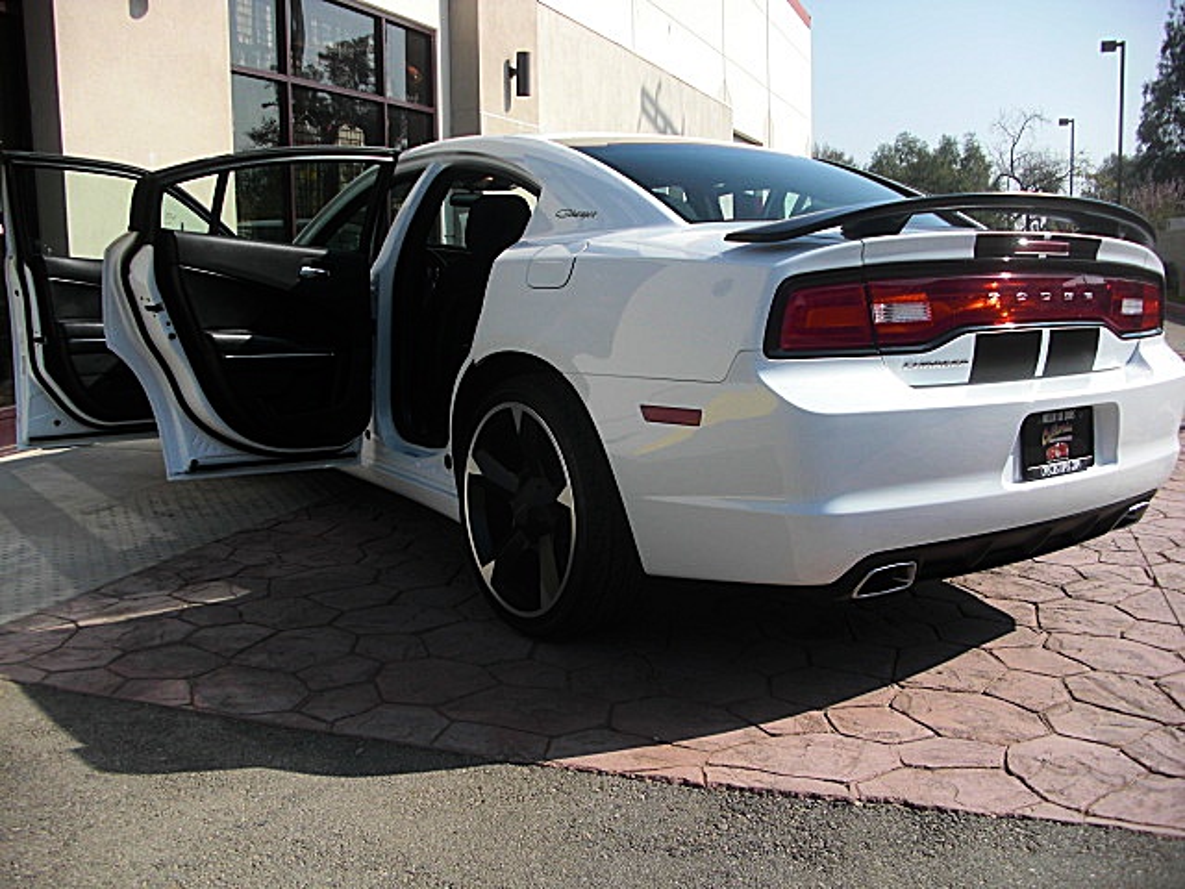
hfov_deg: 51.4
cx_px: 592
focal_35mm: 36
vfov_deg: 39.7
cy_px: 444
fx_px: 1232
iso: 50
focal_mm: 6.3
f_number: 2.8
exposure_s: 1/1000
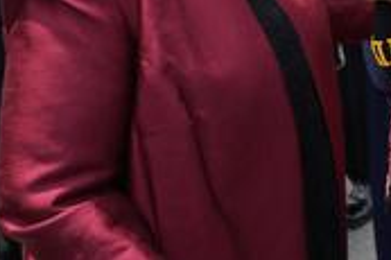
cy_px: -123
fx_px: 835
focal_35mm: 77
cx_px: 402
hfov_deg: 24.9
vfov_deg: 16.2
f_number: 6.3
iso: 800
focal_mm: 26
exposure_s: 1/1600
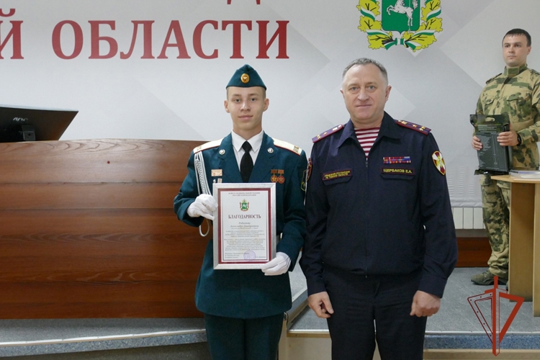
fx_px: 705
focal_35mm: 47
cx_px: 270
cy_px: 180
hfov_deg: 41.9
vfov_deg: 28.6
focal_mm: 17.27
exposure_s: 1/40
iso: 1600
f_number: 3.3
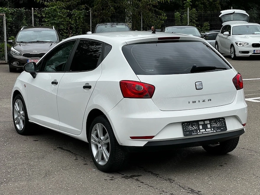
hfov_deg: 25.3
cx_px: 130
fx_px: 578
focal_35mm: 77
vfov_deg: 19.1
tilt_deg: -7.8
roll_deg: +0.6
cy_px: 98
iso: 32
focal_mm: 9
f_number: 2.8
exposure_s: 1/304
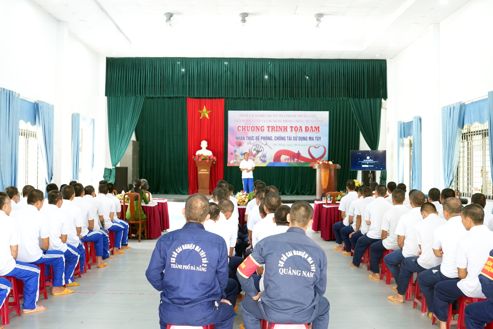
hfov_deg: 53.1
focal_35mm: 36
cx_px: 246
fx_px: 493
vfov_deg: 36.9
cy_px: 164
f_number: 2.8
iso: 1250
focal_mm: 24
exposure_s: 1/100
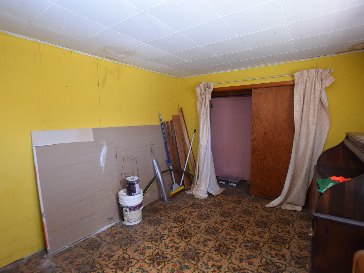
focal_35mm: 17
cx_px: 181
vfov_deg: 74.7
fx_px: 179
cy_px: 136
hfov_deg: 91.0
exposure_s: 1/80
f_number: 4.5
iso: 800
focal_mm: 10
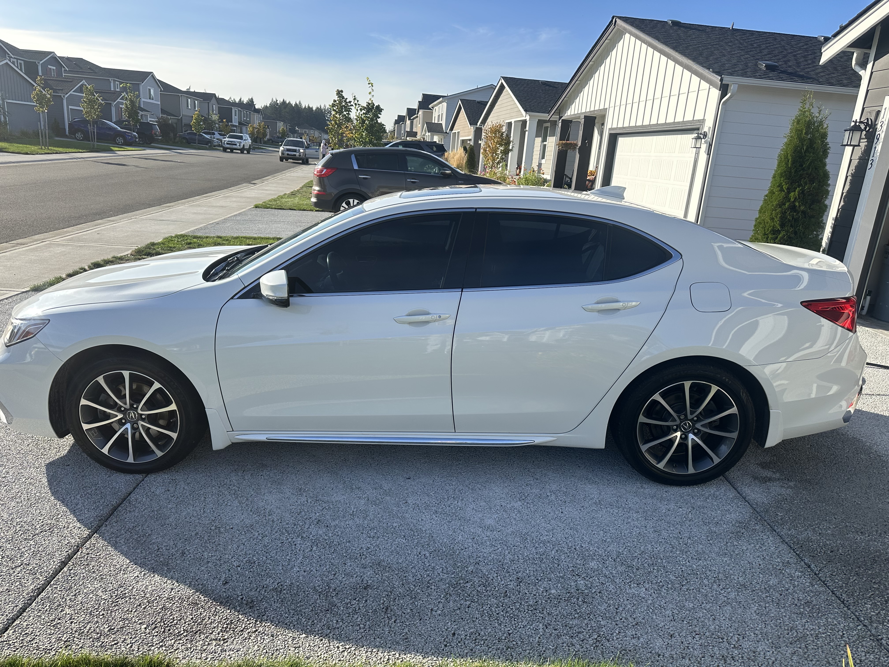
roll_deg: -4.6
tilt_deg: -16.0
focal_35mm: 24
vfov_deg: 56.8
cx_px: 444
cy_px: 334
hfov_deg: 71.6
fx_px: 616
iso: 80
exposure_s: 1/2732
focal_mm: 6.86
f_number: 1.78
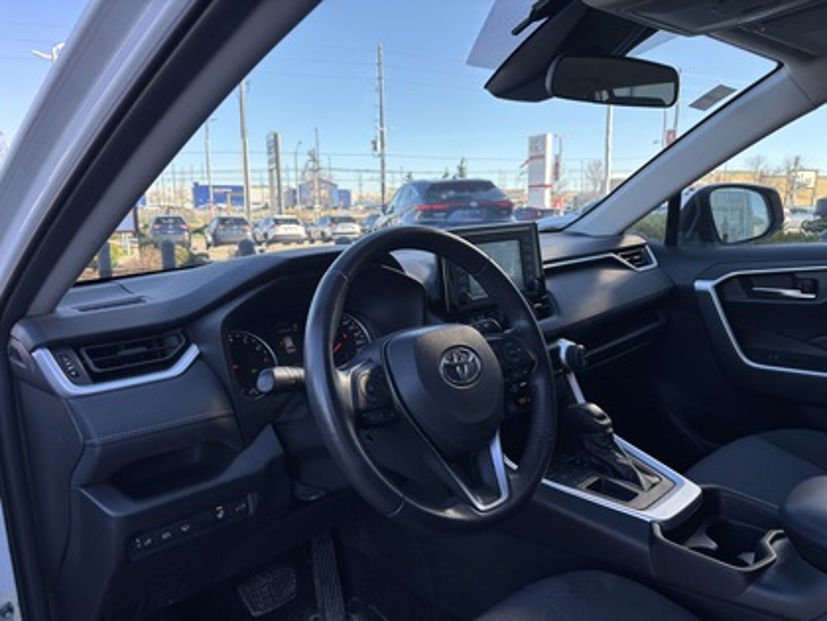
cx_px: 414
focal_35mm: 26
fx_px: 621
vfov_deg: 53.1
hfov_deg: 67.3
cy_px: 310
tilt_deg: -9.3
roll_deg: +0.7
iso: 50
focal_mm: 5.96
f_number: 1.6
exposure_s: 1/505
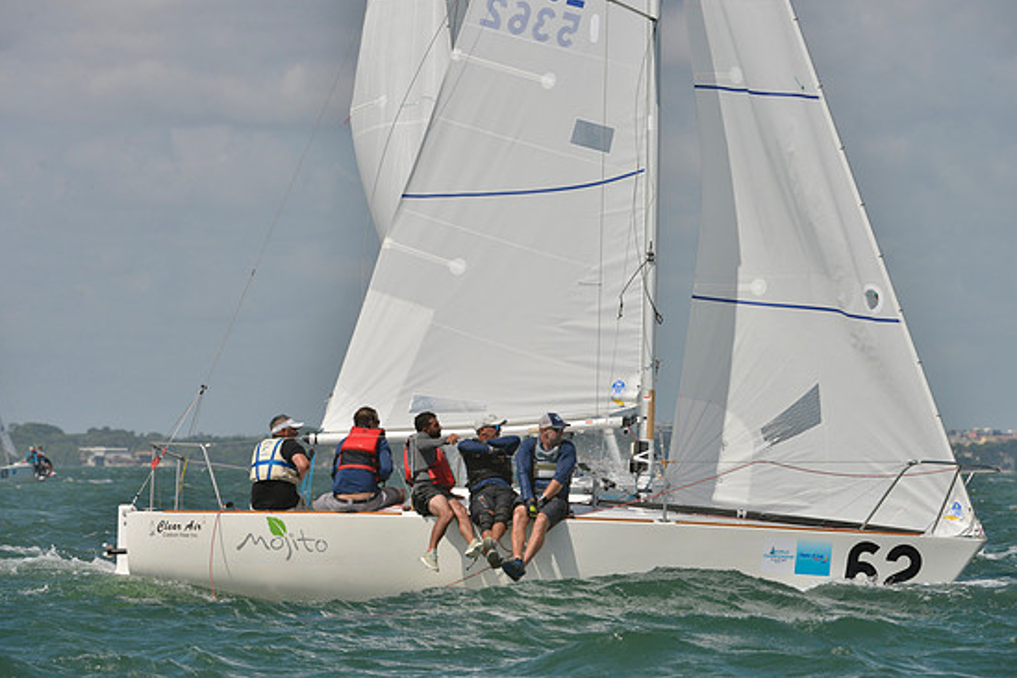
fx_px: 7768
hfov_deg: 7.5
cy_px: 344
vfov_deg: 5.0
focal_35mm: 275
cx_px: 498
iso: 280
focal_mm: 260
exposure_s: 1/1250
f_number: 10
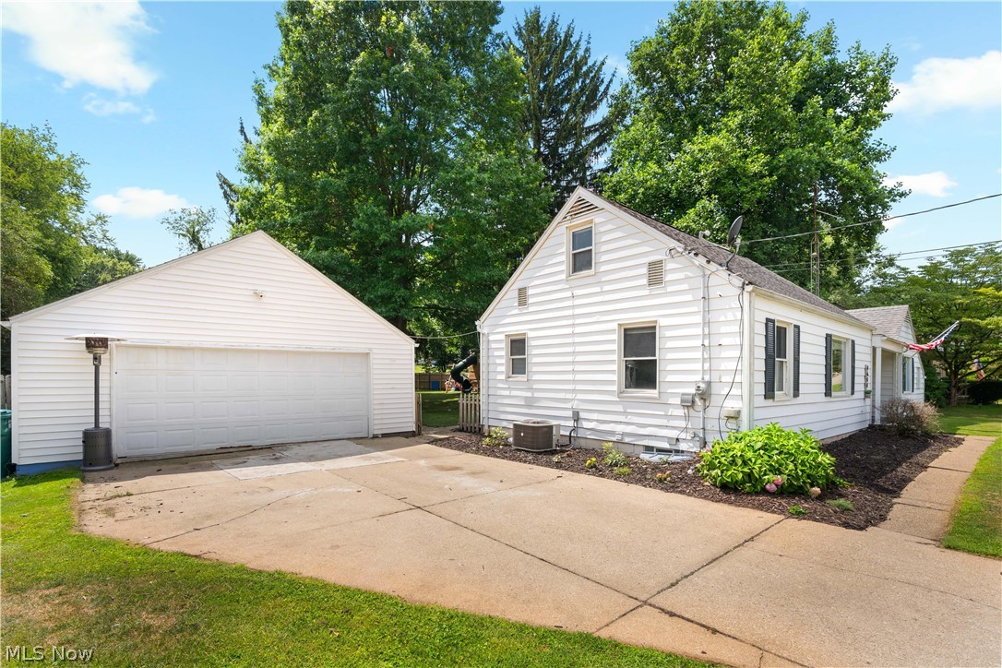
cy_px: 334
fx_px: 445
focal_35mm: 16
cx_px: 501
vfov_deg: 73.7
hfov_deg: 96.7
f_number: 8
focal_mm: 16
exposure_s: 1/60
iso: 200
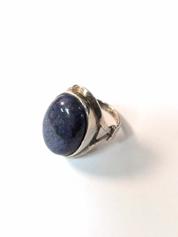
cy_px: 118
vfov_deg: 39.6
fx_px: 328
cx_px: 89
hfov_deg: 30.3
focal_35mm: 48
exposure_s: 1/90
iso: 471
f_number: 1.85
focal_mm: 6.81
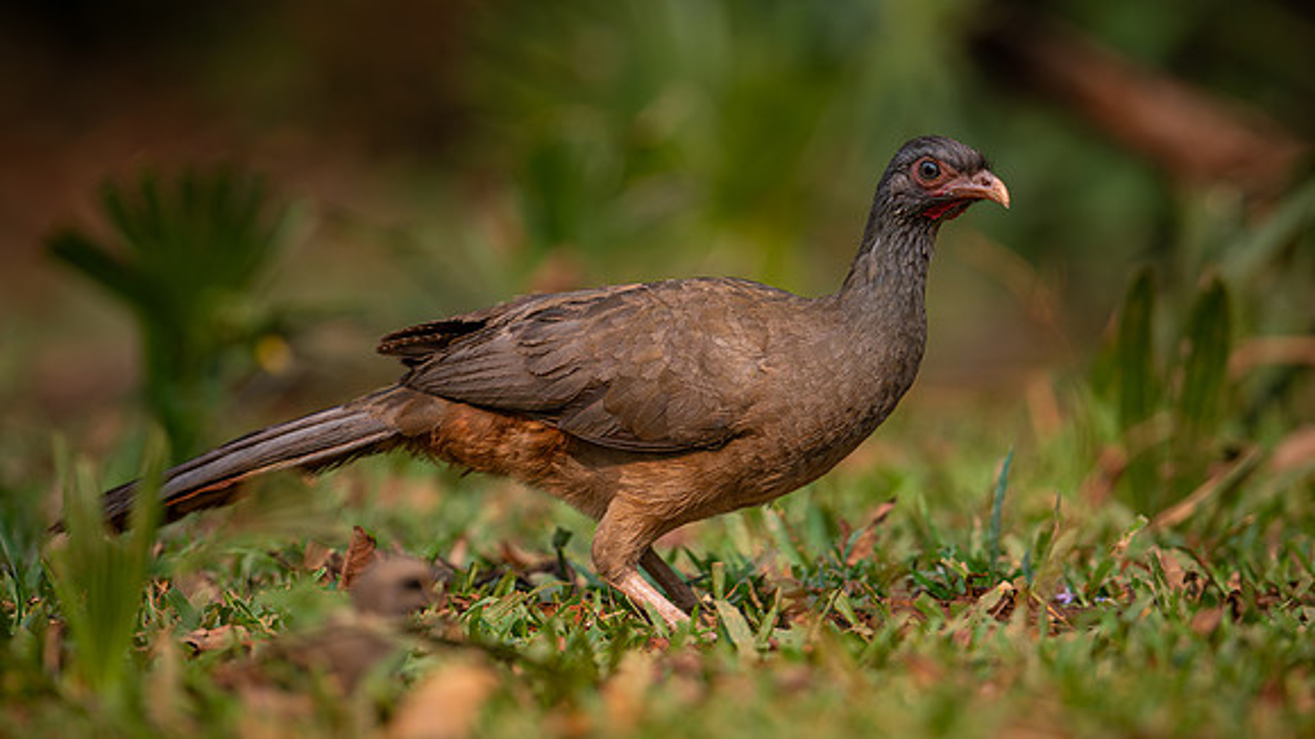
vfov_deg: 2.1
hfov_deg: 3.7
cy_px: 243
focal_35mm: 582
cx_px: 680
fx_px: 20285
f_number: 4.5
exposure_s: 1/1000
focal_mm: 400
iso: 320
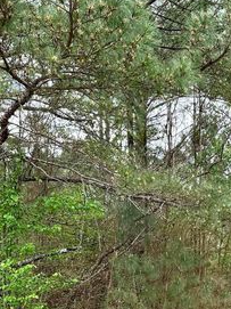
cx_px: 265
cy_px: 313
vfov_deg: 30.3
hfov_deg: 23.1
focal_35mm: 59
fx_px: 525
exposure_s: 1/879
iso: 80
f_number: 1.78
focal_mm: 6.86
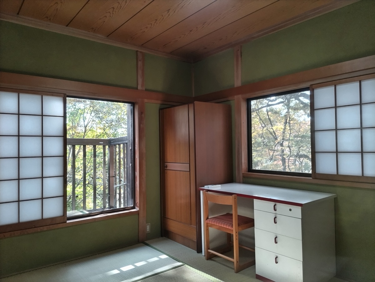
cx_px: 188
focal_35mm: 26
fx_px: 282
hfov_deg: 67.3
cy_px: 141
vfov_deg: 53.1
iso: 182
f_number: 1.79
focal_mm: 4.8
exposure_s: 1/50
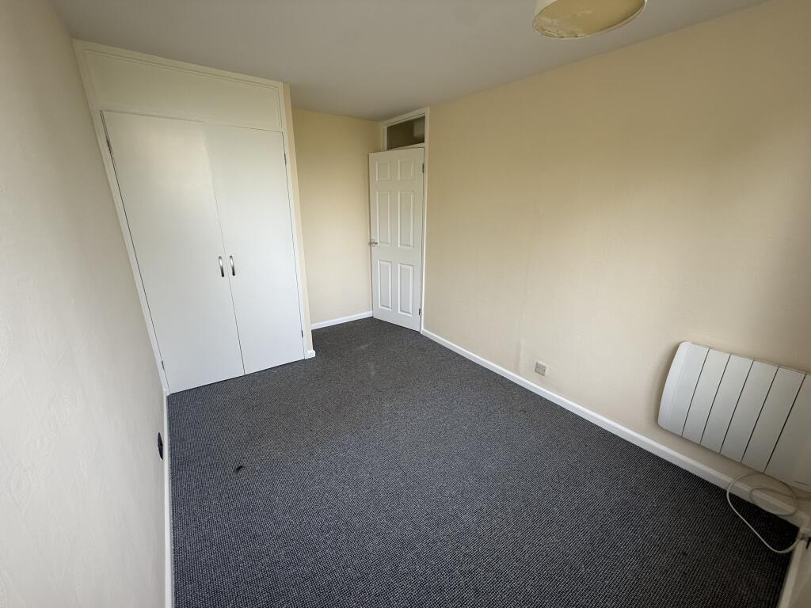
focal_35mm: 14
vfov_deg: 85.7
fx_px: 328
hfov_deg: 102.1
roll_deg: +0.2
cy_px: 304
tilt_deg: -17.1
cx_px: 406
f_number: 2.2
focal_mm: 2.22
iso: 64
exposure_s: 1/99
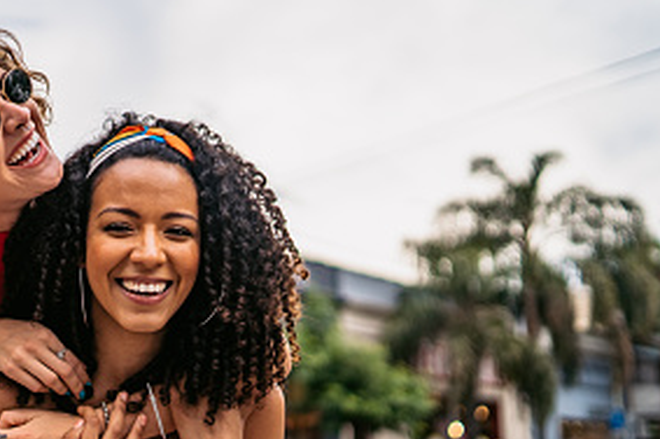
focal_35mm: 63
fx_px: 1154
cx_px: 120
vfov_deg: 21.5
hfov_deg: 31.0
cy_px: 265
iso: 100
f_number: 1.4
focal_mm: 35
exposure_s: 1/3200
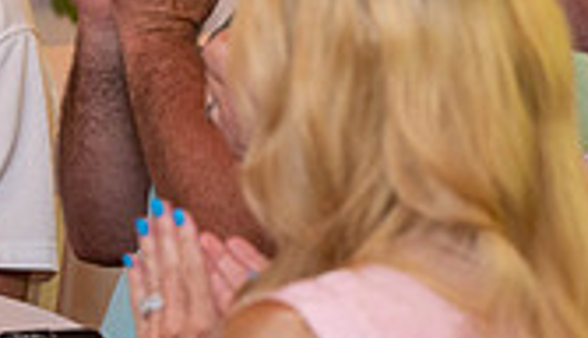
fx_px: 3966
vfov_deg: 4.9
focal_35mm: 253
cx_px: -42
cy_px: -71
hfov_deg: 8.4
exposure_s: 1/60
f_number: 4
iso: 1800
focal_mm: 70
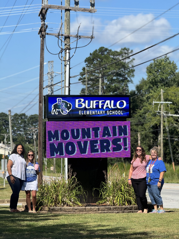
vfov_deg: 16.3
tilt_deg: +1.0
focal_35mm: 121
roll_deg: -0.3
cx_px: 89
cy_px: 119
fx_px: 834
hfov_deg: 12.2
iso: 50
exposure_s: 1/1271
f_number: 2.8
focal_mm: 15.66
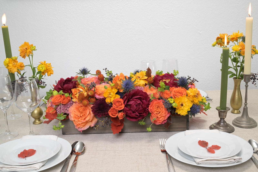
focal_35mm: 42
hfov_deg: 46.4
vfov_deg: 31.9
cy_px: 86
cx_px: 129
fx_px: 301
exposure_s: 1/3
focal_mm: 42
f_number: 10
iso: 100
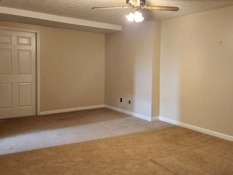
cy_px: 76
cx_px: 158
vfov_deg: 42.9
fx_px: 222
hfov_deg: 54.1
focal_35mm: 33
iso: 800
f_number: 1.8
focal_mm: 5.4
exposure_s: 1/120
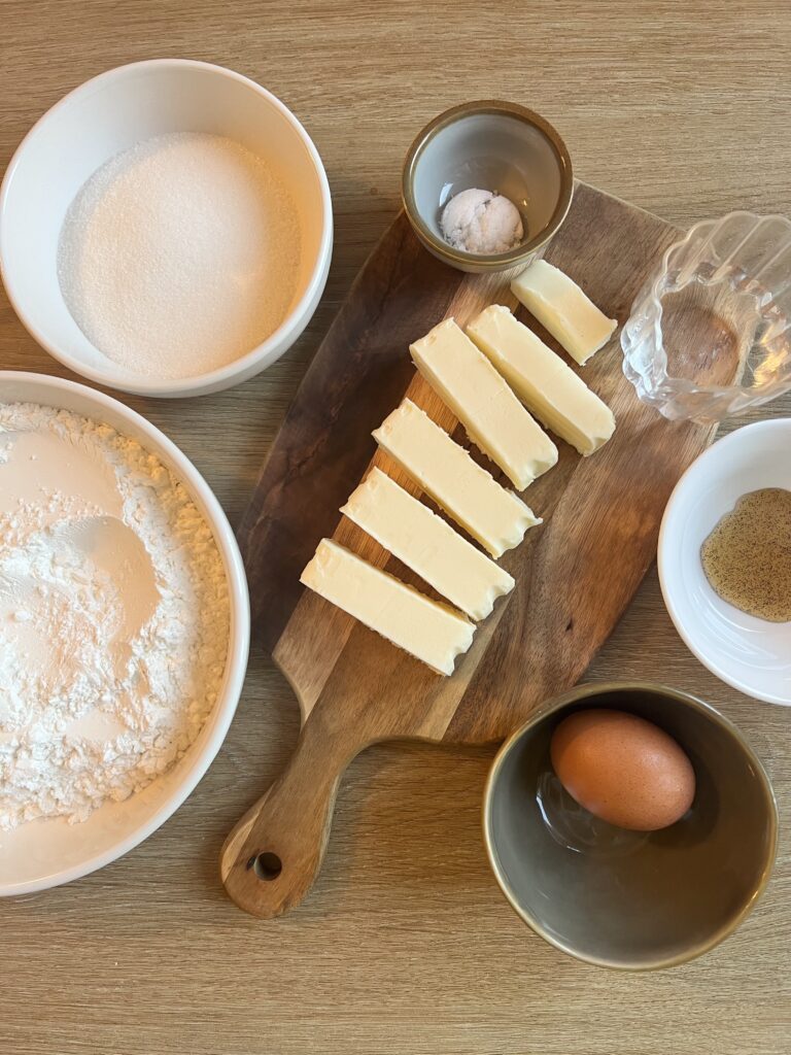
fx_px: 792
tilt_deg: -84.5
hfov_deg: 53.1
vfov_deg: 67.3
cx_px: 396
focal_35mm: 26
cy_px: 528
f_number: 1.5
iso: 100
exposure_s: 1/50
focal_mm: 5.7
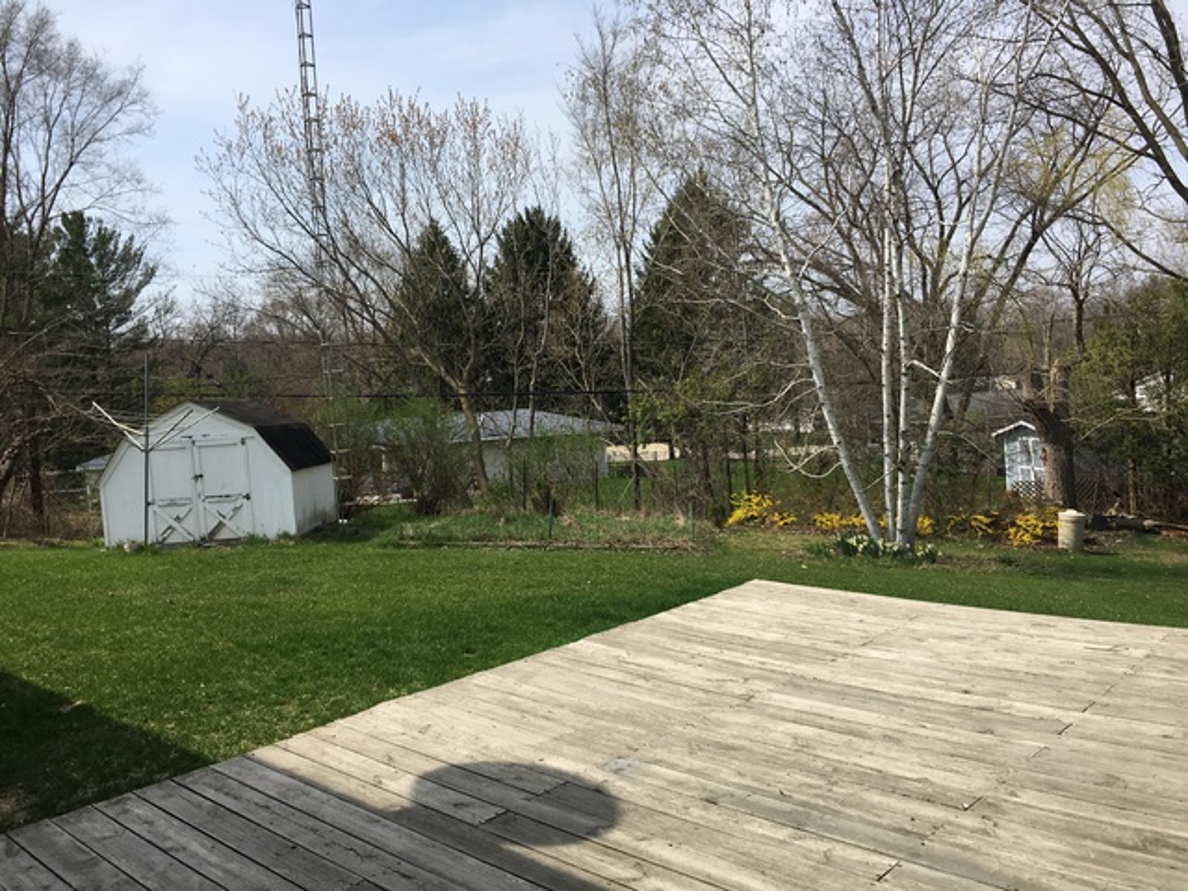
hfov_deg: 61.7
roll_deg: +5.1
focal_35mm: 29
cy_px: 446
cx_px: 594
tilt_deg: -6.4
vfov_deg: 48.2
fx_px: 995
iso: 25
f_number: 2.2
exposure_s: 1/1538
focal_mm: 4.15
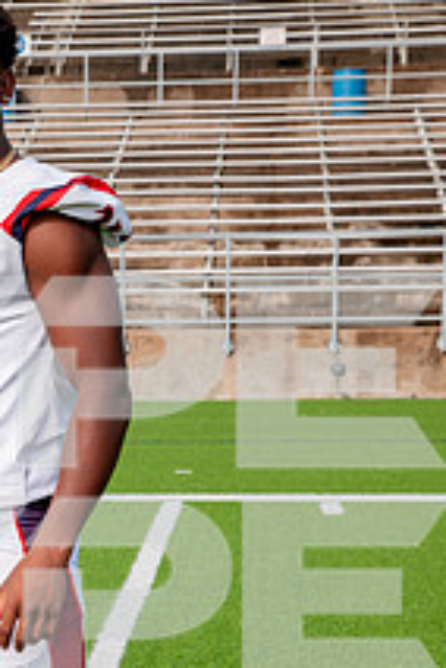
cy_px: 596
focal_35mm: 110
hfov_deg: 12.3
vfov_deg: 18.3
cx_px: -13
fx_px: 2044
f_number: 7.1
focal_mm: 52
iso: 125
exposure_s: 1/320
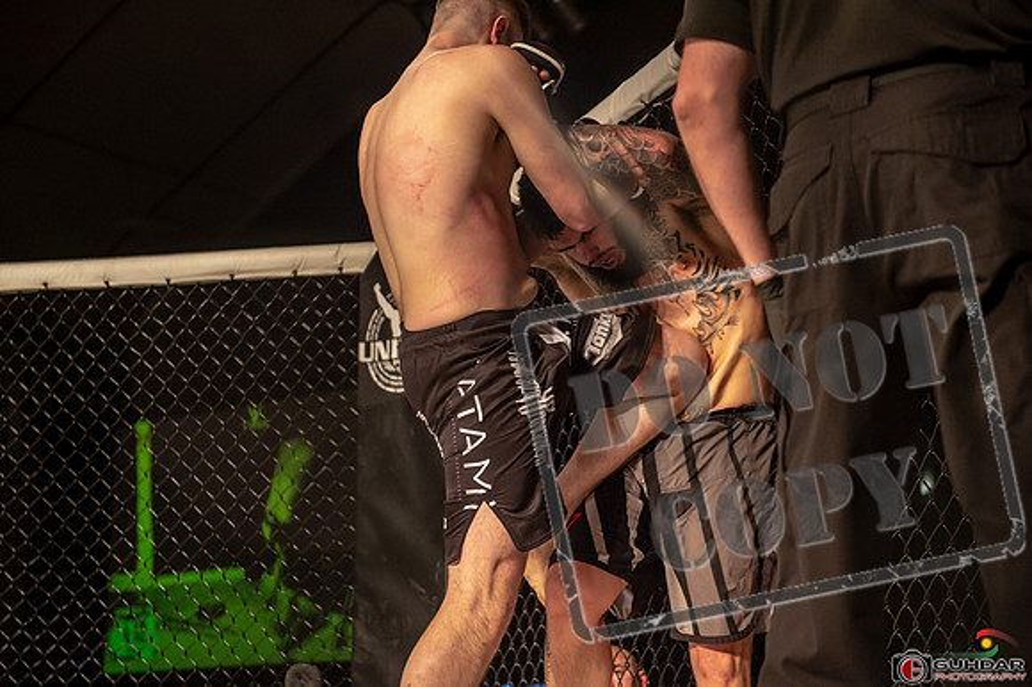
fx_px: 2005
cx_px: 516
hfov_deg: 28.9
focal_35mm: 70
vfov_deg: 19.4
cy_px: 344
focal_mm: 70
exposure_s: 1/640
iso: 1600
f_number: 4.5
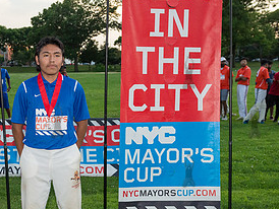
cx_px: 57
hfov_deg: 31.8
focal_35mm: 59
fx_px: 476
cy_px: 120
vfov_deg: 24.8
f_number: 4
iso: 1600
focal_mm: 29
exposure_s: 1/2000
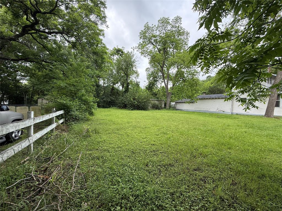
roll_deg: -1.0
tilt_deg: -0.9
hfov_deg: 102.1
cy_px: 106
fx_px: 114
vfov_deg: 85.7
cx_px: 141
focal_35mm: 14
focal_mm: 2.22
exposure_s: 1/468
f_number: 2.2
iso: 64
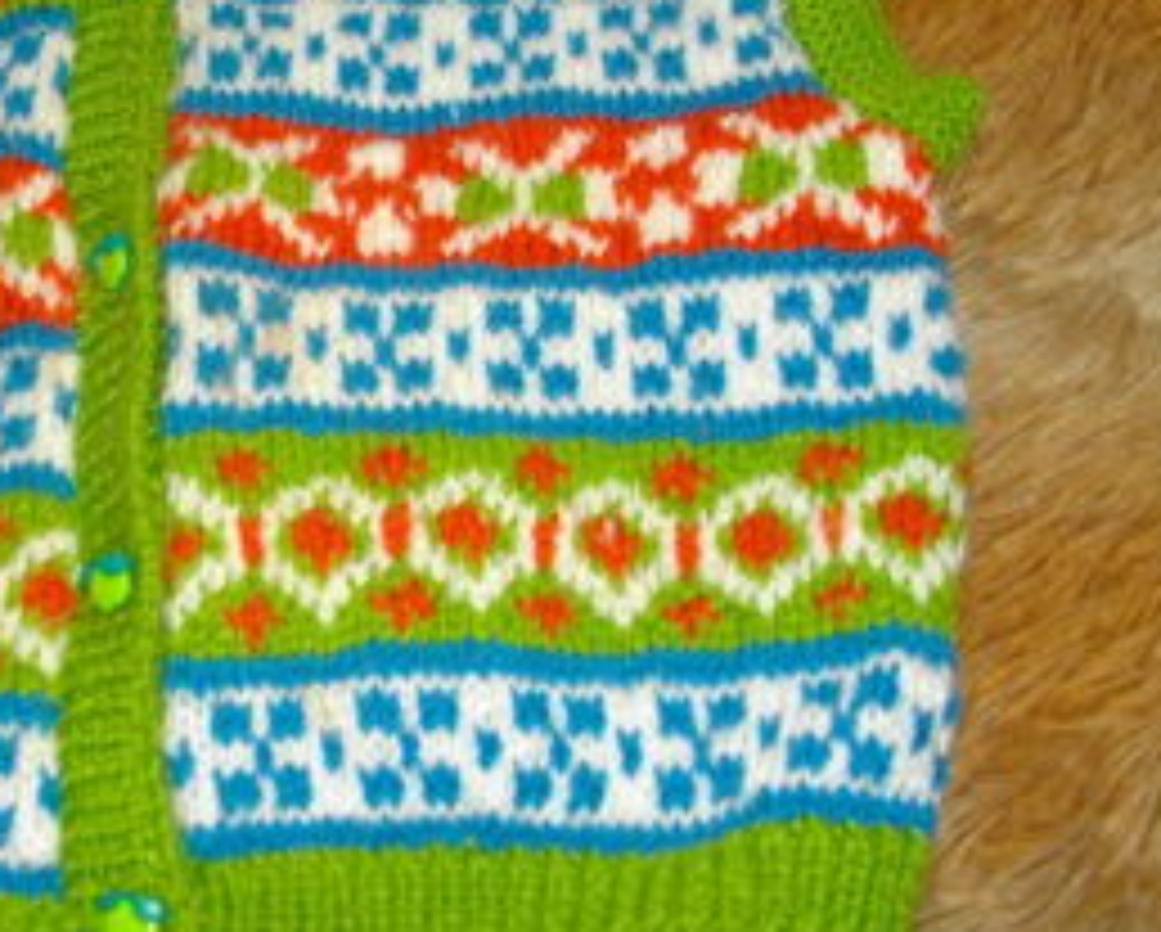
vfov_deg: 26.2
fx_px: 1995
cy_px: 383
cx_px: 148
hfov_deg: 31.2
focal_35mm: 58
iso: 200
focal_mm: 5.7
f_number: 2.9
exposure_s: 1/50
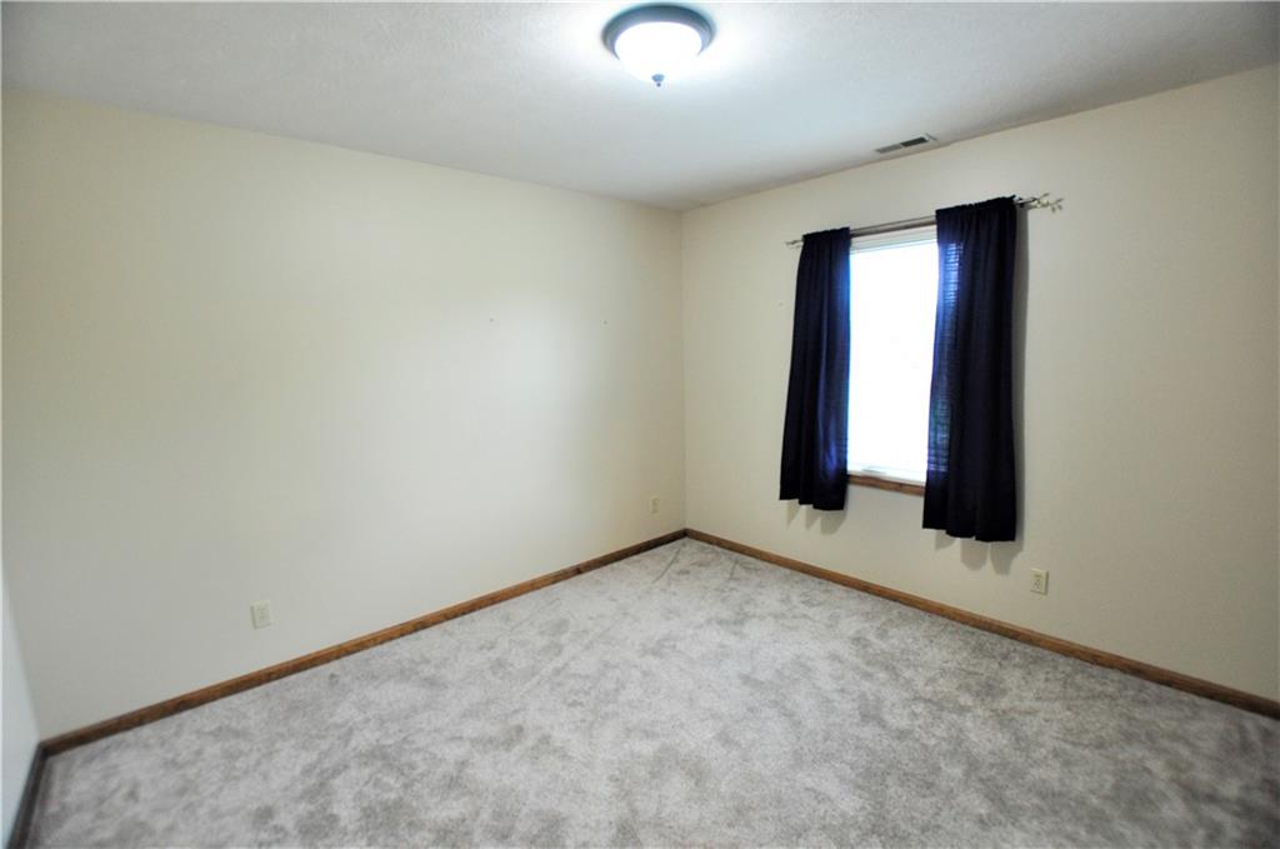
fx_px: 532
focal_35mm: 15
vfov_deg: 77.1
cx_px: 640
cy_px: 424
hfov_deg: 100.5
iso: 800
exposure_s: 1/50
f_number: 3.5
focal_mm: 10
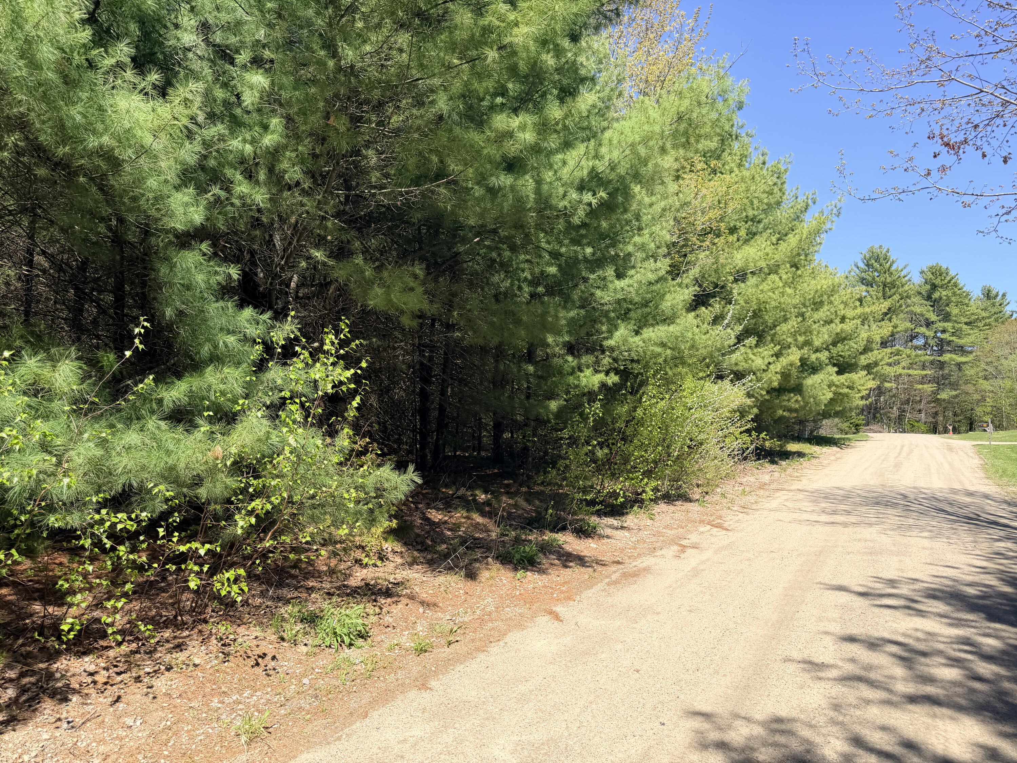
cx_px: 508
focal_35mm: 24
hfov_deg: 71.6
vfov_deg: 56.8
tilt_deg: +1.8
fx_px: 705
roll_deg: -1.2
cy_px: 382
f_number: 1.78
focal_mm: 6.76
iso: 80
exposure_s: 1/2611
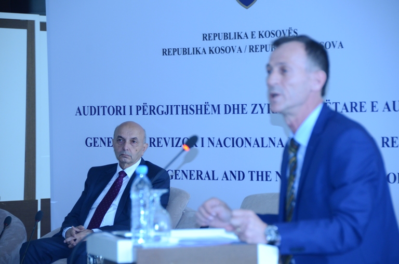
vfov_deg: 7.6
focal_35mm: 180
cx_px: 200
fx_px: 1991
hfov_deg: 11.4
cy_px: 132
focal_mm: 120
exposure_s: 1/60
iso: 1250
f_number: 5.3
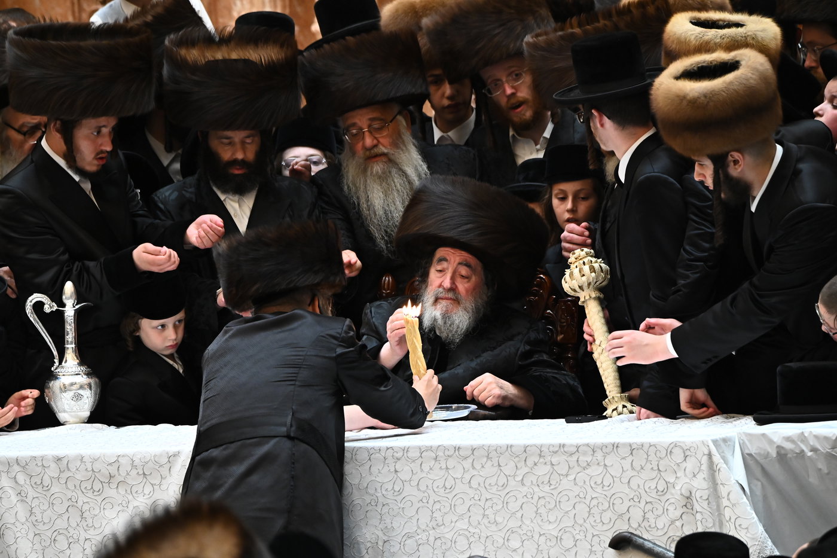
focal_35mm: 400
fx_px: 9298
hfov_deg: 5.2
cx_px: 418
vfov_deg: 3.4
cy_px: 279
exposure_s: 1/160
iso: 4000
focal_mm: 400
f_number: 7.1
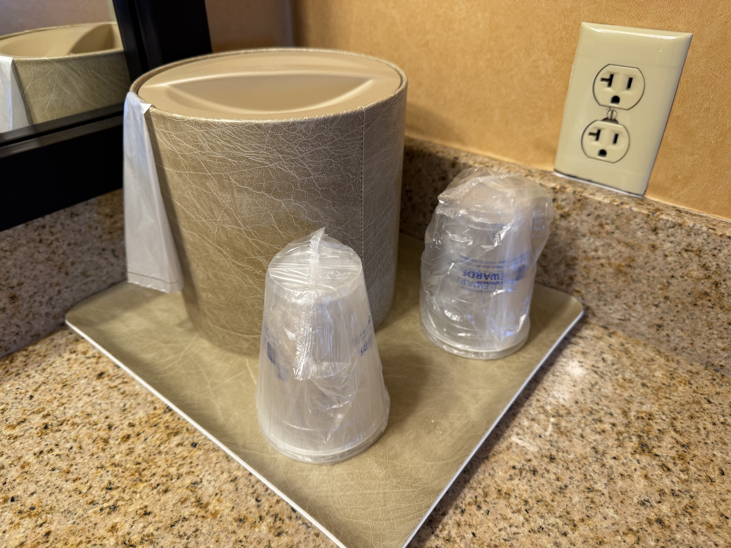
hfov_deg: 71.6
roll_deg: +0.1
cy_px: 274
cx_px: 366
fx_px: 507
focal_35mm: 24
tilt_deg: -34.7
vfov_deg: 56.8
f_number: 1.78
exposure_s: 1/60
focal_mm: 6.76
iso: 100
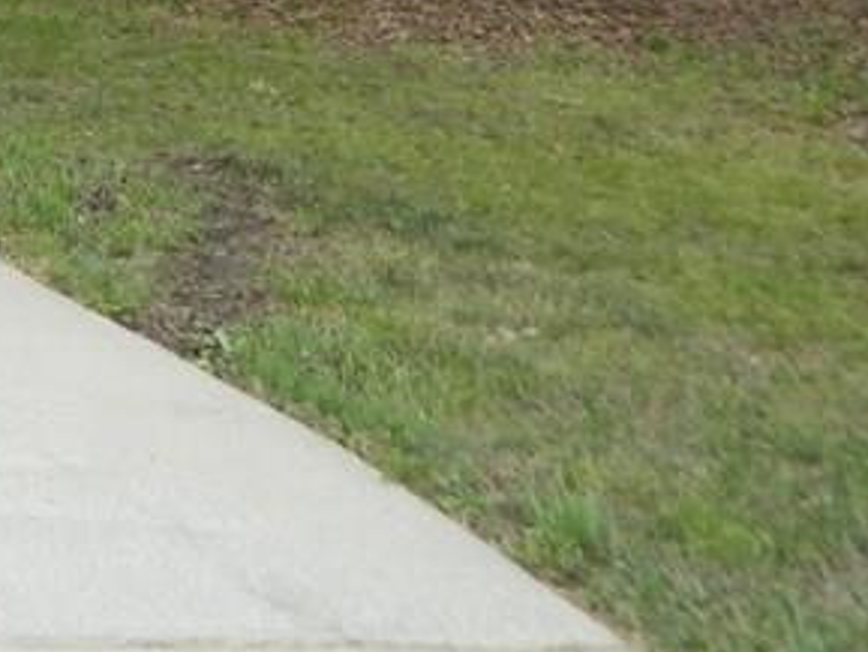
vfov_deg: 11.3
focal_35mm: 124
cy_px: -418
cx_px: -523
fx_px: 3111
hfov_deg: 14.6
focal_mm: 6.2
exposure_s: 1/320
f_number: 3.3
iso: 200
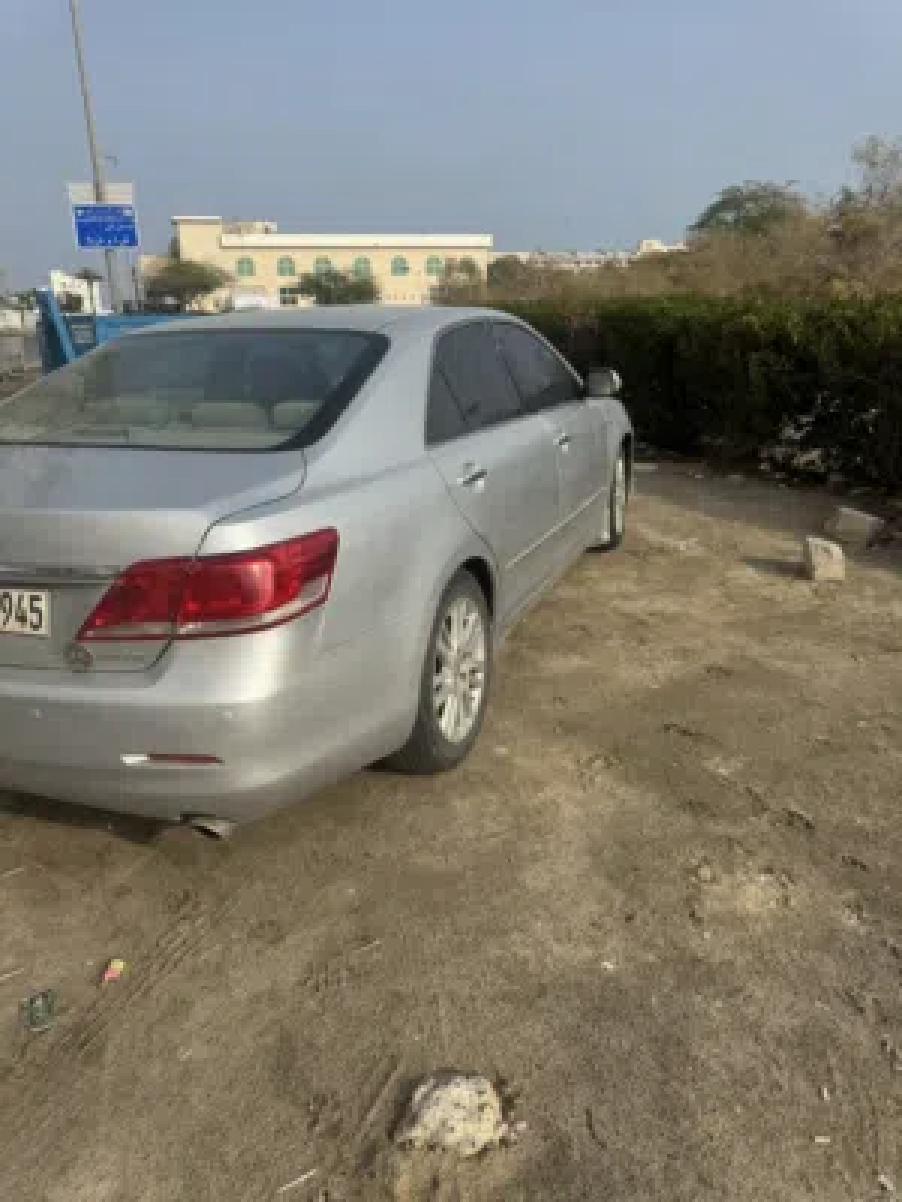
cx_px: 451
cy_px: 601
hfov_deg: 56.8
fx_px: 834
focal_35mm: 24
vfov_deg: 71.6
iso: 80
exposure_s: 1/4310
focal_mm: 6.76
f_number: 1.78
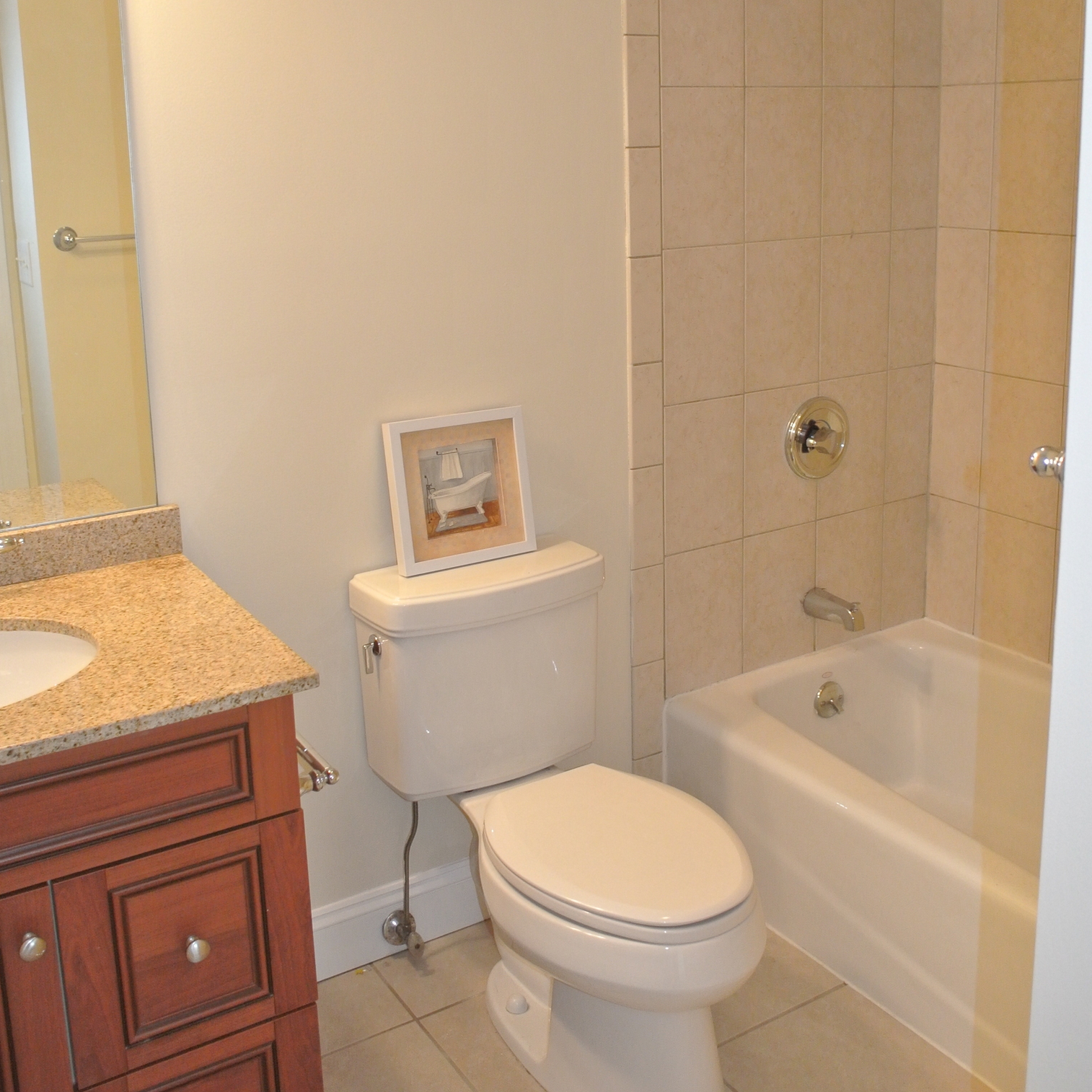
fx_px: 1249
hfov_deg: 47.2
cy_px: 389
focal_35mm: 35
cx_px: 545
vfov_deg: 46.7
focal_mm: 10
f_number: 2.8
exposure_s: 1/60
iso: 560
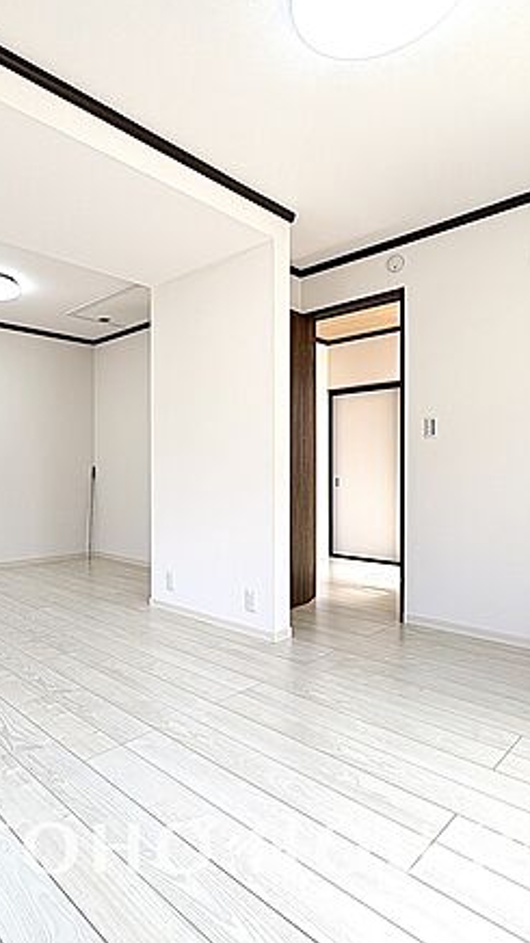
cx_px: 186
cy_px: 476
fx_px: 525
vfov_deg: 83.9
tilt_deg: -0.6
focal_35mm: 21
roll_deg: +0.7
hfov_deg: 52.7
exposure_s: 1/184
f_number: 2.2
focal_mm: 2.22
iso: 64
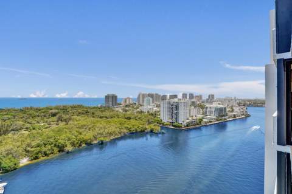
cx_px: 146
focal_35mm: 16
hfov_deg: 97.5
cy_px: 97
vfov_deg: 74.3
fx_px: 128
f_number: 14
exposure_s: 1/500
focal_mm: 15.8
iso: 1250
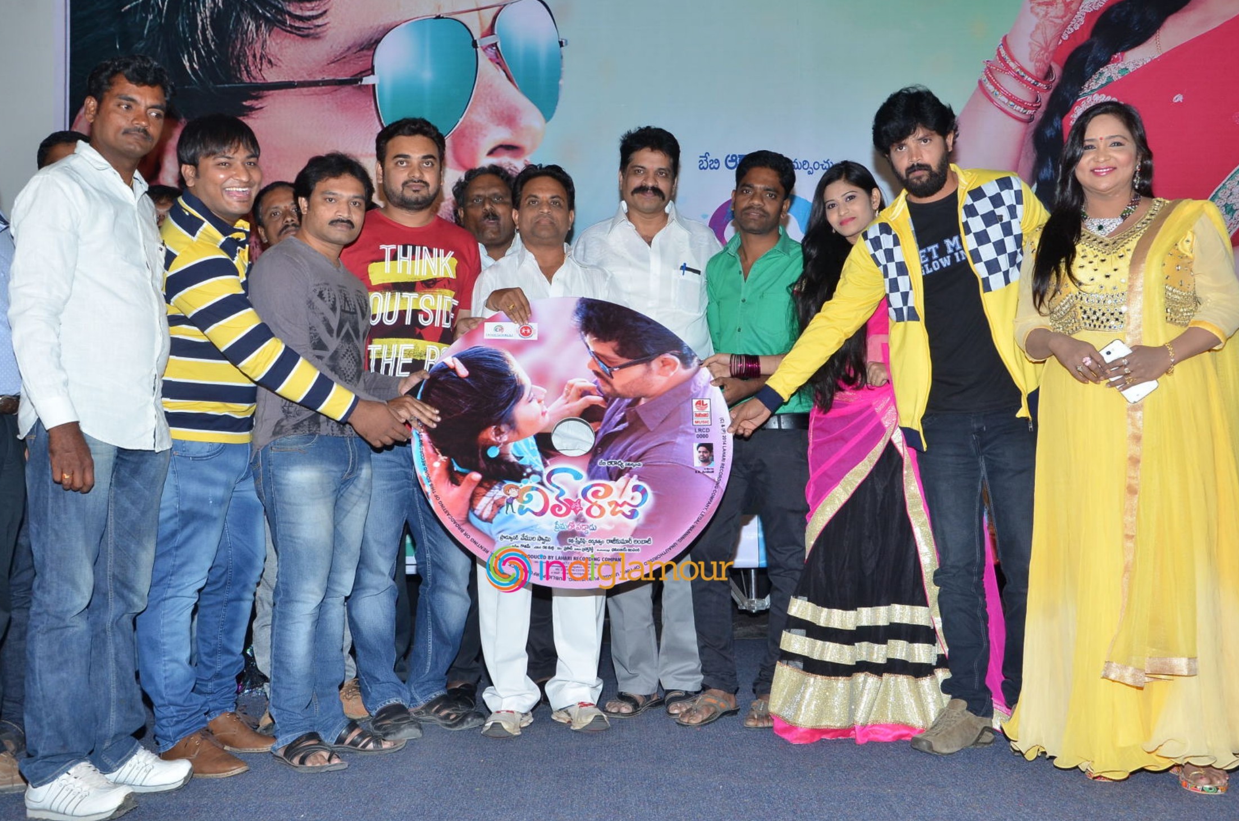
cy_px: 402
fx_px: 1374
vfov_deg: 33.3
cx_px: 609
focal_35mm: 40
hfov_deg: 48.5
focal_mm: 26
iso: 800
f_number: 6.3
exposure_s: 1/125
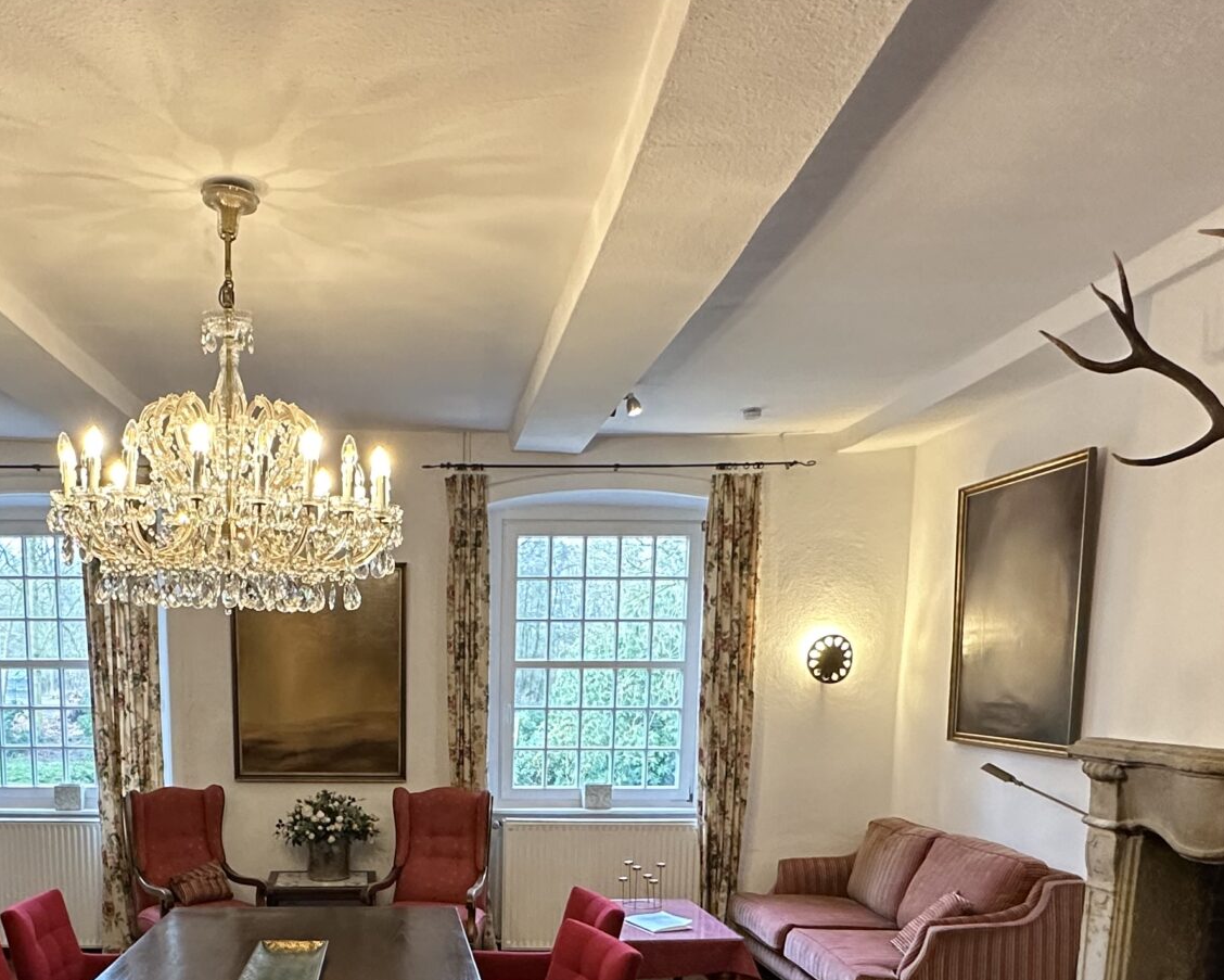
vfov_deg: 43.9
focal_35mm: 31
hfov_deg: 55.6
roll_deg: +0.0
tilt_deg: -8.1
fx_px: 1123
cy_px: 840
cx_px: 380
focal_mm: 2.22
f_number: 2.2
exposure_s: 1/100
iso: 250
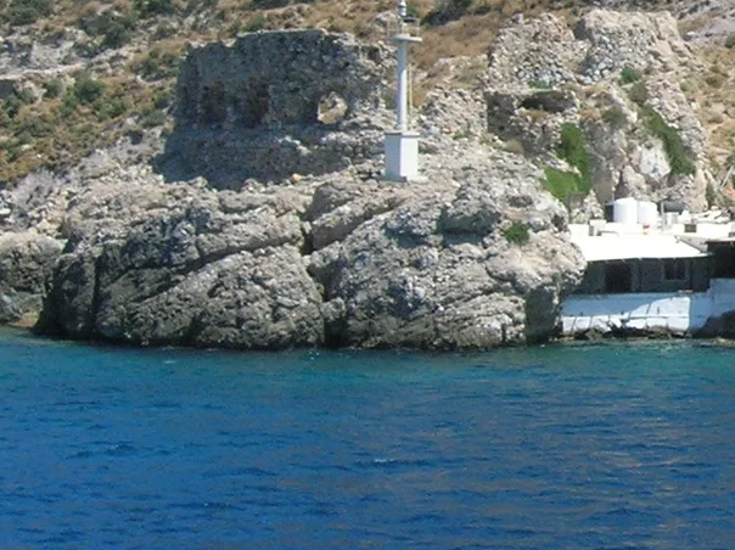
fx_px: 2291
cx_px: 975
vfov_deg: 13.6
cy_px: 103
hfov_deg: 17.1
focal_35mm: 108
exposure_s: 1/489
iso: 71
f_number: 4.9
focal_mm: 5.7
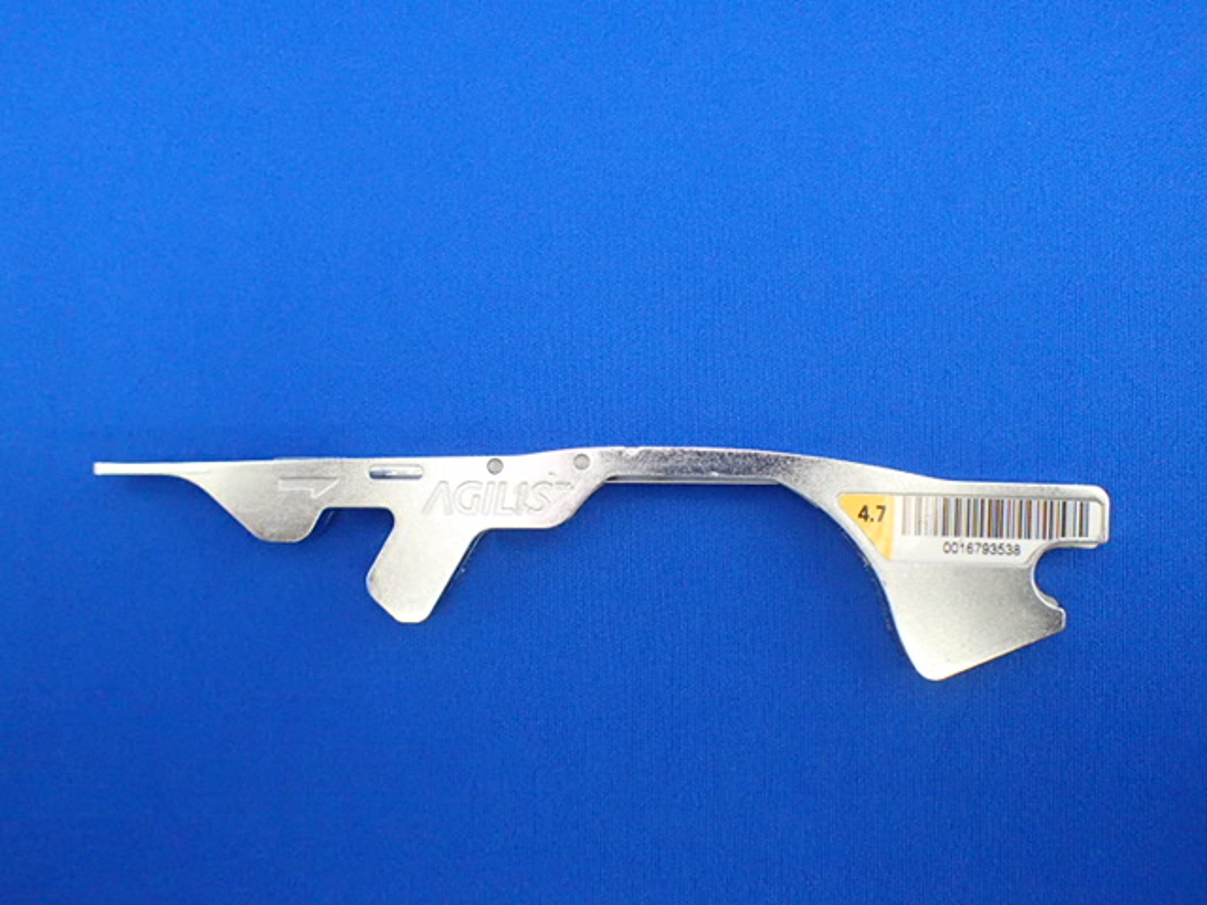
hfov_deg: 60.0
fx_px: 1046
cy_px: 452
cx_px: 604
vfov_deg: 46.8
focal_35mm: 30
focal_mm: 5.5
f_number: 2.3
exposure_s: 1/100
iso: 1600
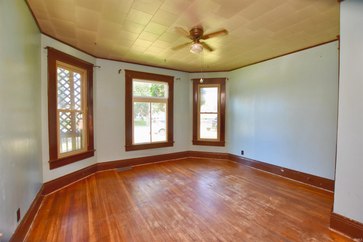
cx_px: 182
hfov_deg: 100.4
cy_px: 121
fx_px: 151
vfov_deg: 77.3
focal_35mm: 15
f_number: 4
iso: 640
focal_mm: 10
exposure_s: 1/60
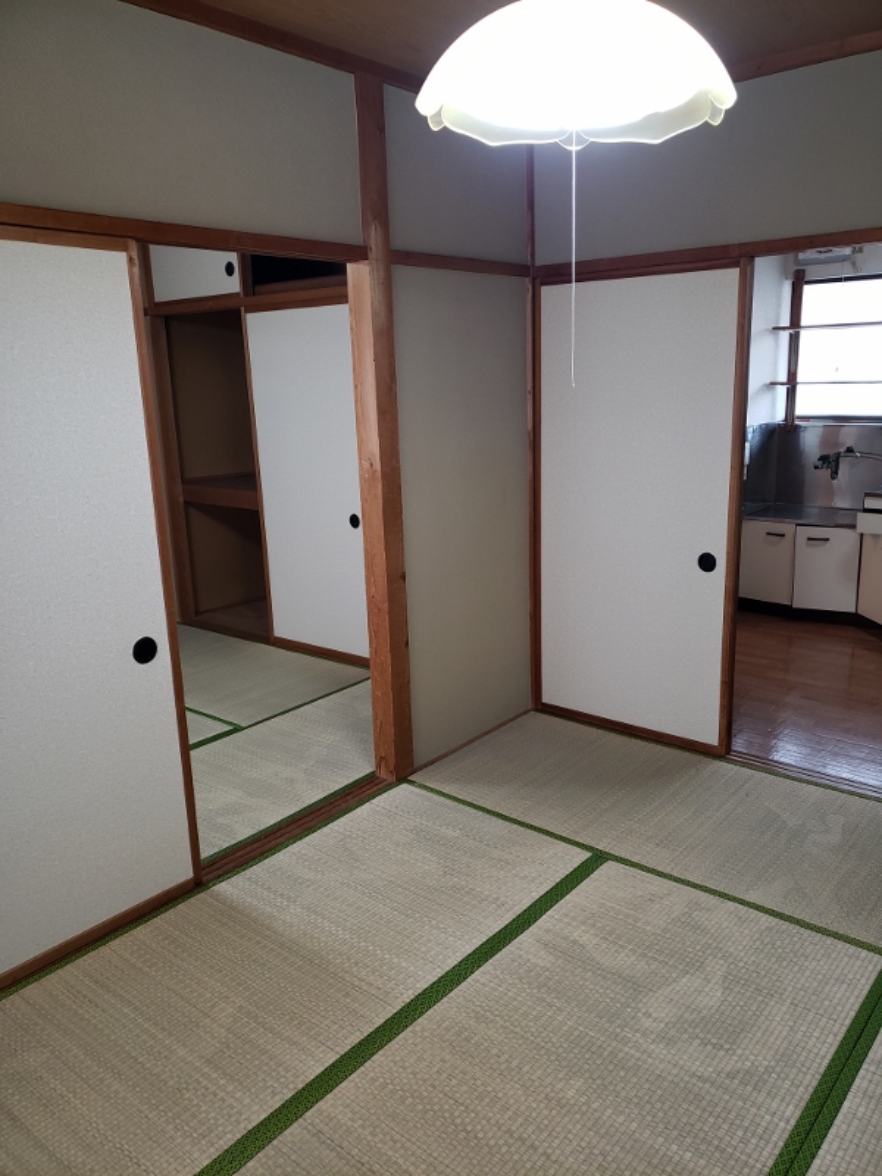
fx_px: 883
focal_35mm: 26
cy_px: 588
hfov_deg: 53.1
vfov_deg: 67.3
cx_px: 441
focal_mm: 4.3
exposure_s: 1/50
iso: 125
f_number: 1.5
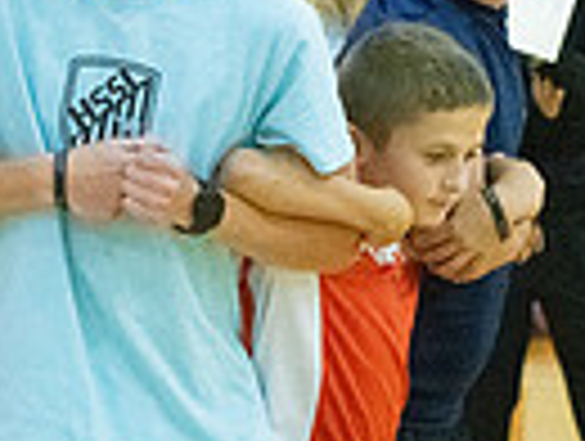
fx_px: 6671
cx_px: -396
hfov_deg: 5.0
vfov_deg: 3.8
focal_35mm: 394
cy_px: 371
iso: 6400
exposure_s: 1/640
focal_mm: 92
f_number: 4.5
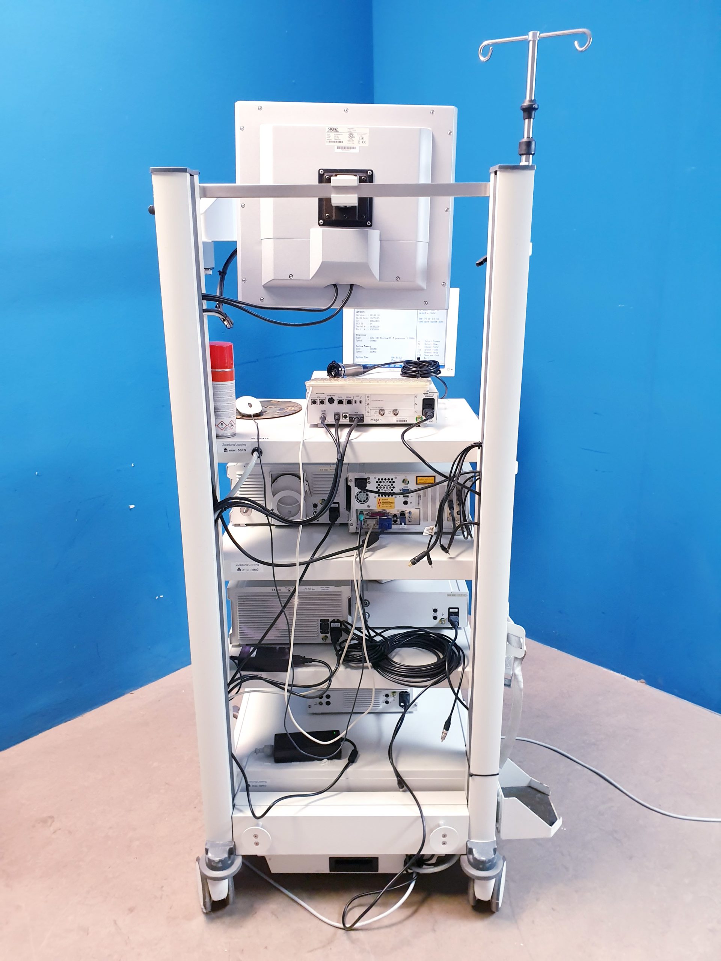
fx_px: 722
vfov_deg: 67.3
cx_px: 360
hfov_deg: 53.1
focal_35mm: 26
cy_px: 480
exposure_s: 1/33
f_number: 2.4
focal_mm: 4.3
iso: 320
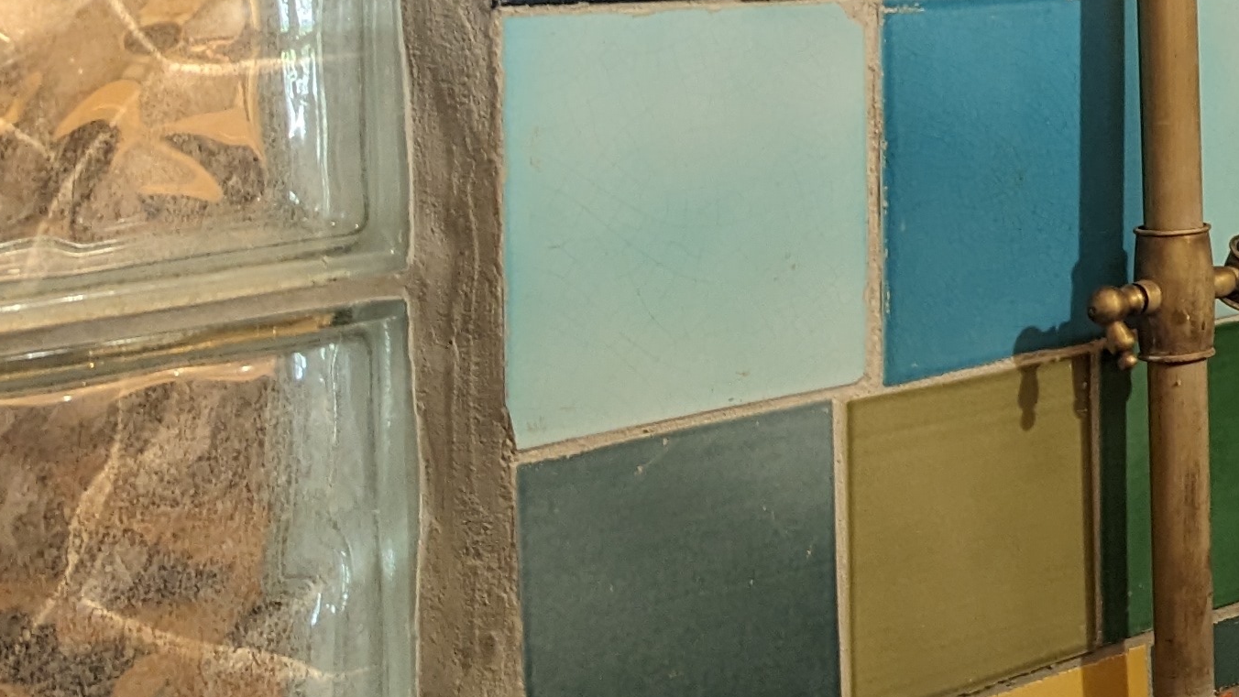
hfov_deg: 23.1
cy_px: 65
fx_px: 2596
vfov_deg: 15.1
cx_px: 1712
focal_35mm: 79
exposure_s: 1/23.8
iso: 276
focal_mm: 6.81
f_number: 1.85
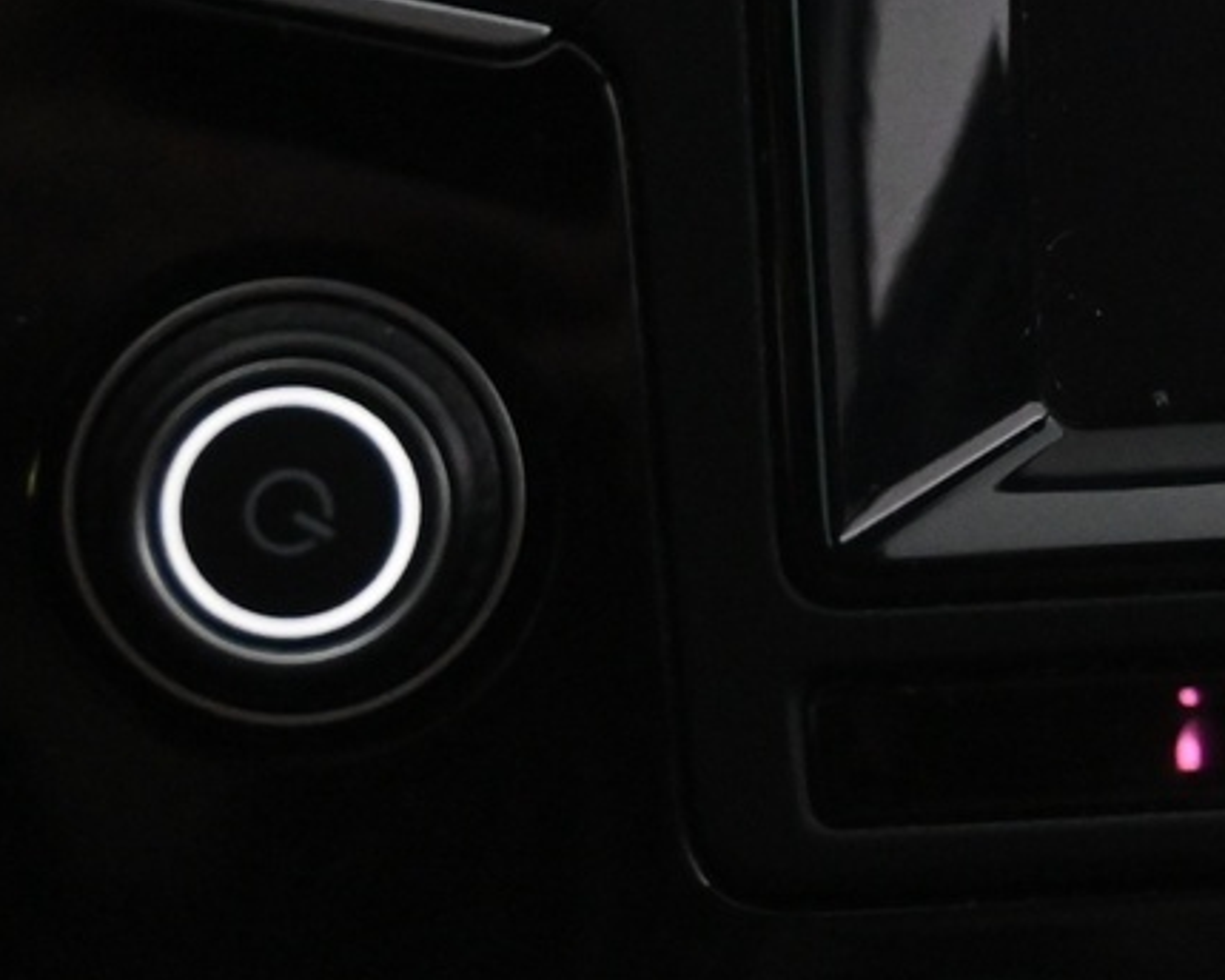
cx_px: 2003
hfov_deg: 11.0
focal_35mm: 167
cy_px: -28
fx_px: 6050
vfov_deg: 9.2
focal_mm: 31.5
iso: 3600
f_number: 5
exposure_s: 1/50
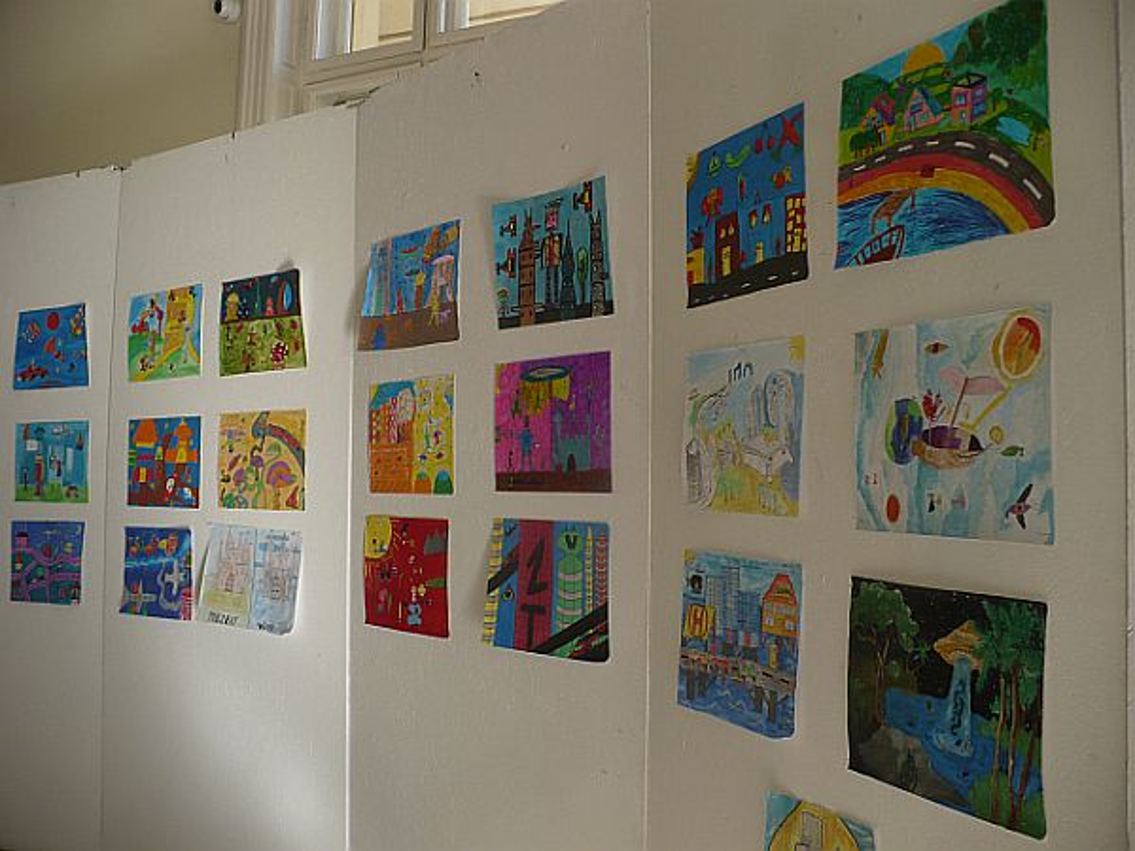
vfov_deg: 38.7
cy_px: 426
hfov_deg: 50.1
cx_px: 568
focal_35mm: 37
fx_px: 1213
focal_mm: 6.1
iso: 100
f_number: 2.8
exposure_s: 1/250
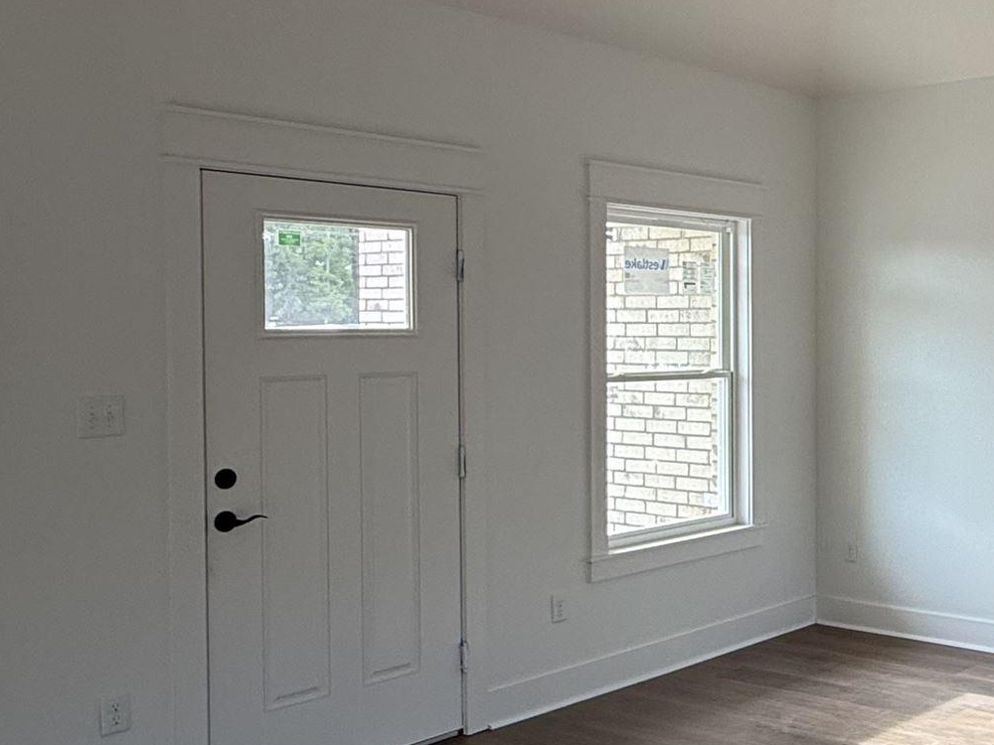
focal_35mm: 43
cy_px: 346
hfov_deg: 39.2
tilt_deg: -1.0
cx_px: 976
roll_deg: +0.0
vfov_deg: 33.6
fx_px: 1235
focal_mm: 2.22
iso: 100
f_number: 2.2
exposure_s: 1/99
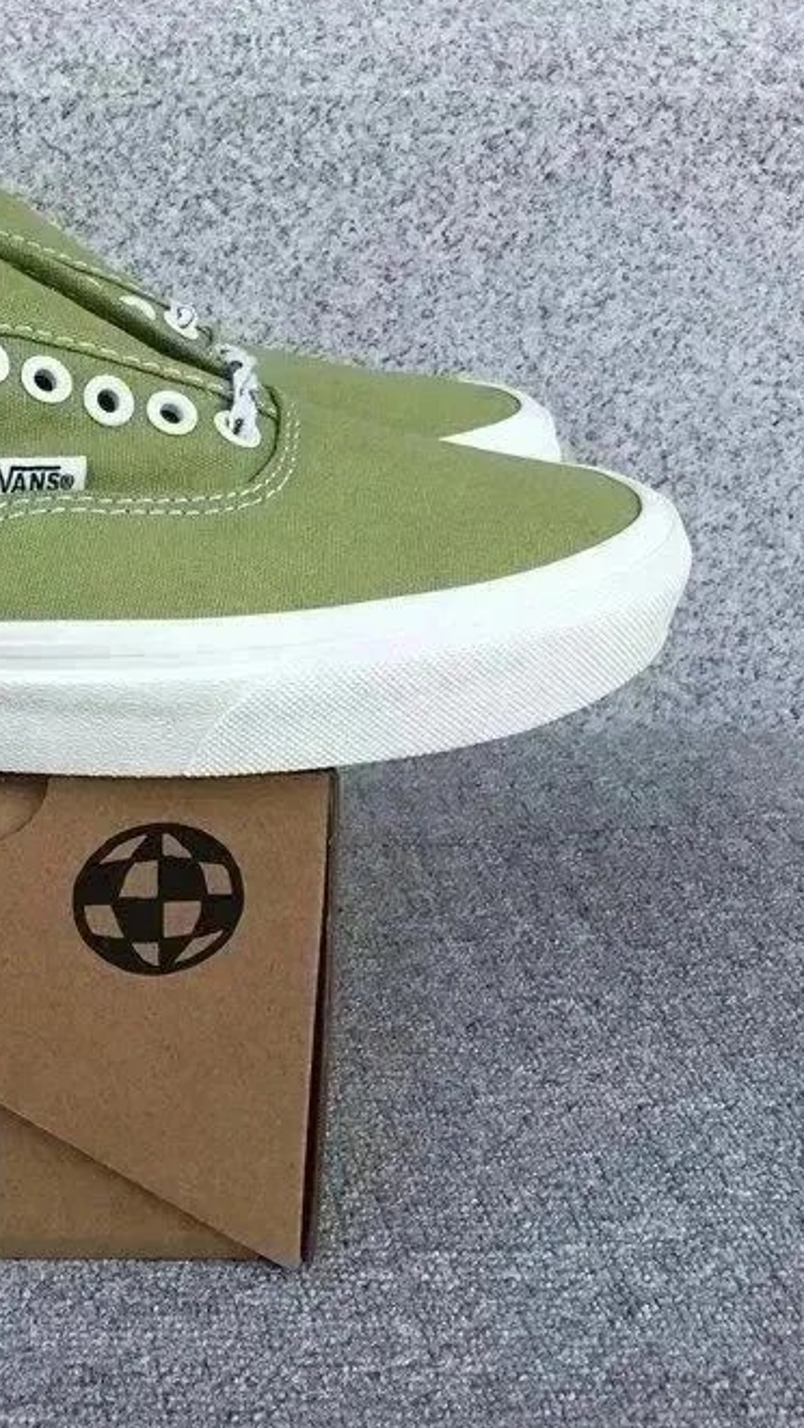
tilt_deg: -21.5
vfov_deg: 44.6
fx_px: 1743
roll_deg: +0.3
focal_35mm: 46
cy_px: 716
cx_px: 11
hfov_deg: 24.8
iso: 25
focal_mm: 3.3
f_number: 2.4
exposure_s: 1/347
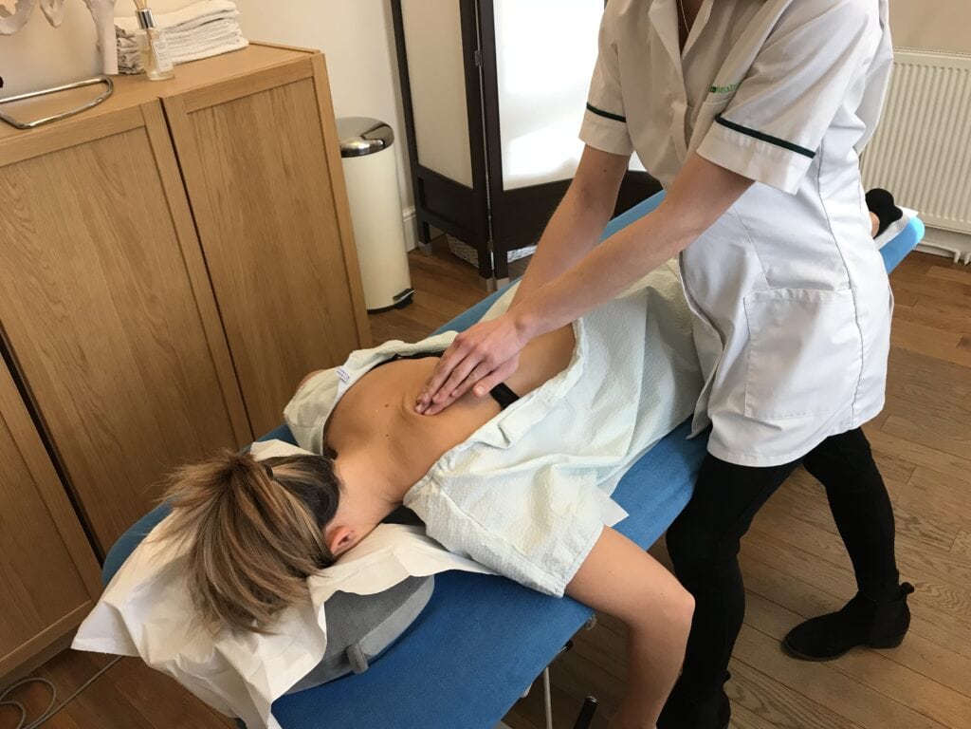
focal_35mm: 28
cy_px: 364
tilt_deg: -31.9
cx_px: 486
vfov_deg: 49.7
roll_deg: +3.5
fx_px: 785
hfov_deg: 63.4
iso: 40
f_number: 1.8
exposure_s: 1/20
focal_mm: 3.99
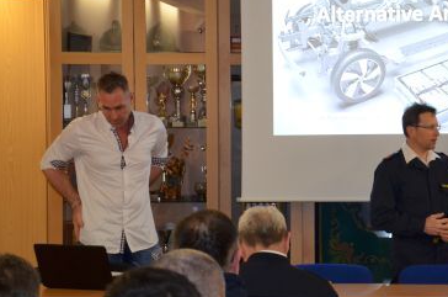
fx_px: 1664
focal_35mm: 134
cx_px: 353
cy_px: 160
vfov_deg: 10.2
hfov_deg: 15.2
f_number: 5
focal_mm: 50
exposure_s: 1/60
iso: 1250
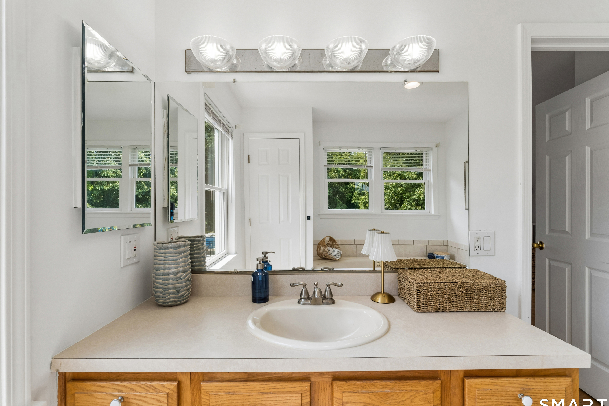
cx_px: 311
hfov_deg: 96.7
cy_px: 199
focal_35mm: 16
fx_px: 271
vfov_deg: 73.7
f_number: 13
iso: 400
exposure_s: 1/60
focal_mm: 15
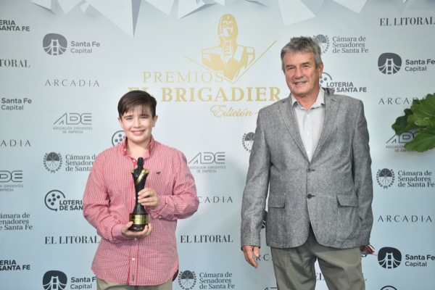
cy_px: 145
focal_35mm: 51
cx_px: 218
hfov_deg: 38.9
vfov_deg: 26.5
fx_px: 616
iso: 500
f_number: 6.3
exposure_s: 1/80
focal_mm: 34
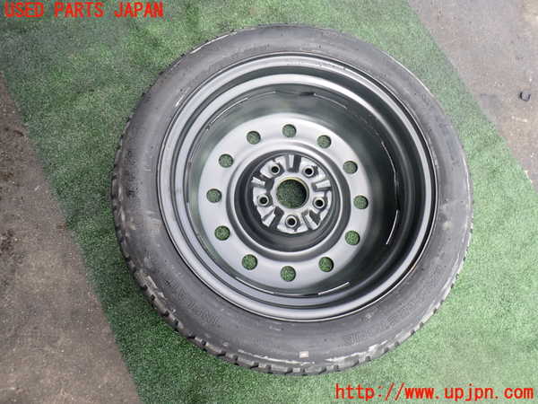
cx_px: 269
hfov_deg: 69.4
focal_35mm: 25
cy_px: 202
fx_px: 389
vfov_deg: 54.9
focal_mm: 4.5
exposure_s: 1/250
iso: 100
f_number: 2.8
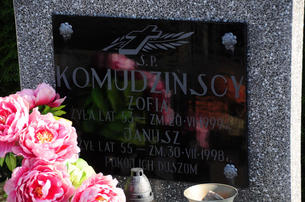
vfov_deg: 9.6
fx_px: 1206
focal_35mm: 142
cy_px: 101
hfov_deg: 14.4
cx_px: 152
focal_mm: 95
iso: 200
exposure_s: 1/200
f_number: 7.1
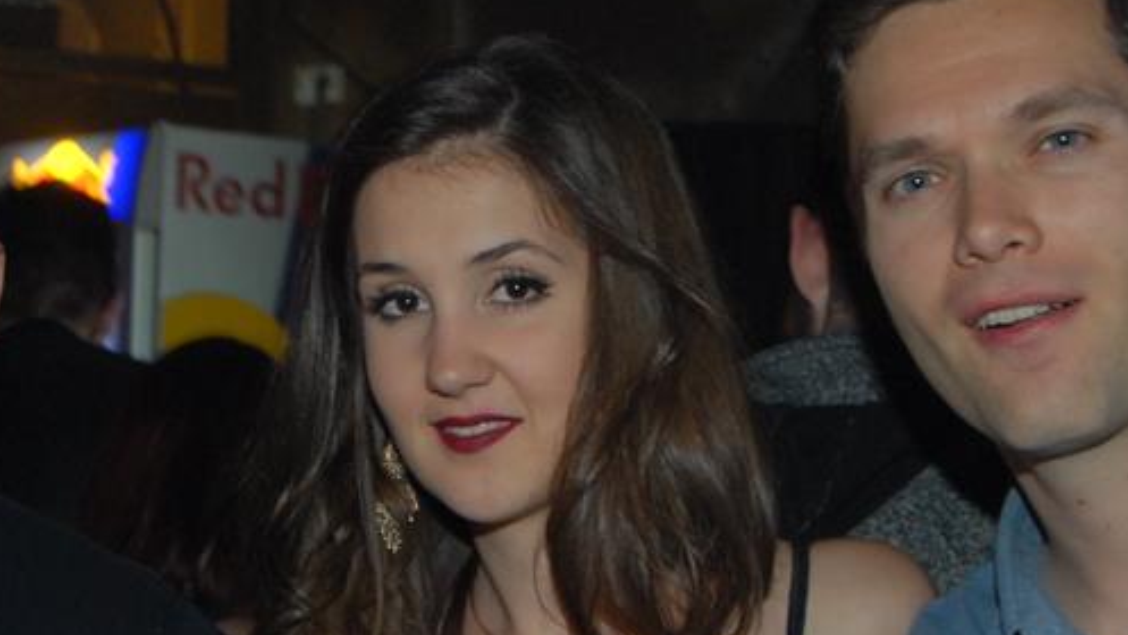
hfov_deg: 24.2
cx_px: 266
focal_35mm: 87
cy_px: 626
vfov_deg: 13.7
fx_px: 2603
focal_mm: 24
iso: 400
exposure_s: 1/6
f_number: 5.6
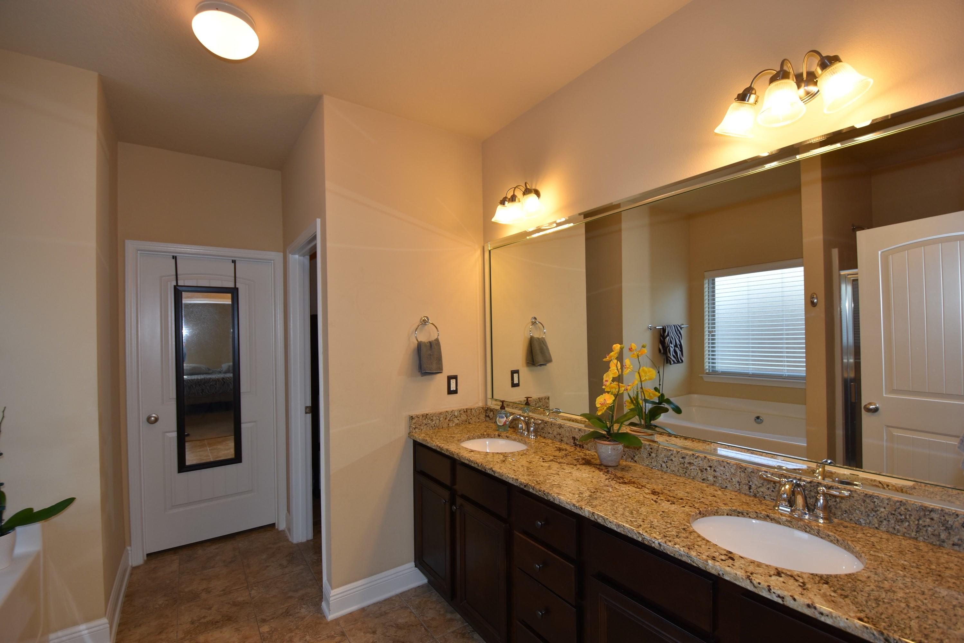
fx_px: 402
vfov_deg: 77.4
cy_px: 322
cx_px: 482
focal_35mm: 15
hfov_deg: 100.4
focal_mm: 10
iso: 200
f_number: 4.5
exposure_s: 1/80
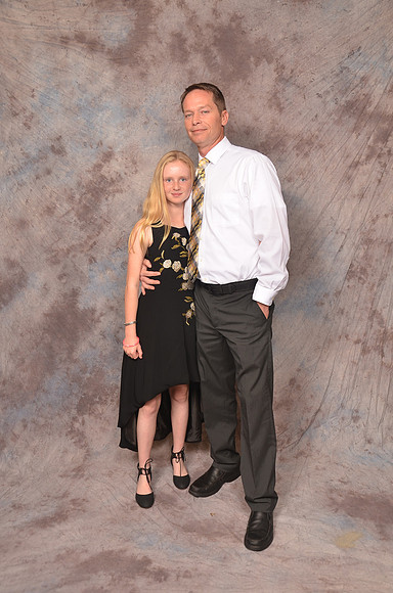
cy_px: 296
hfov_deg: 36.7
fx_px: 592
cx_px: 196
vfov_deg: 53.2
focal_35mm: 36
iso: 200
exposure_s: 1/60
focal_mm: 24
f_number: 5.6
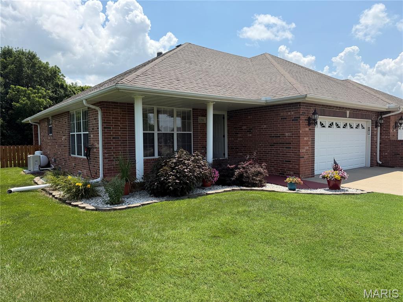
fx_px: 279
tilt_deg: -2.8
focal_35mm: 24
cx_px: 202
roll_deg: +1.2
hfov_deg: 71.6
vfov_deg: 56.8
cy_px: 151
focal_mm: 6.76
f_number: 1.78
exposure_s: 1/4405
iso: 80
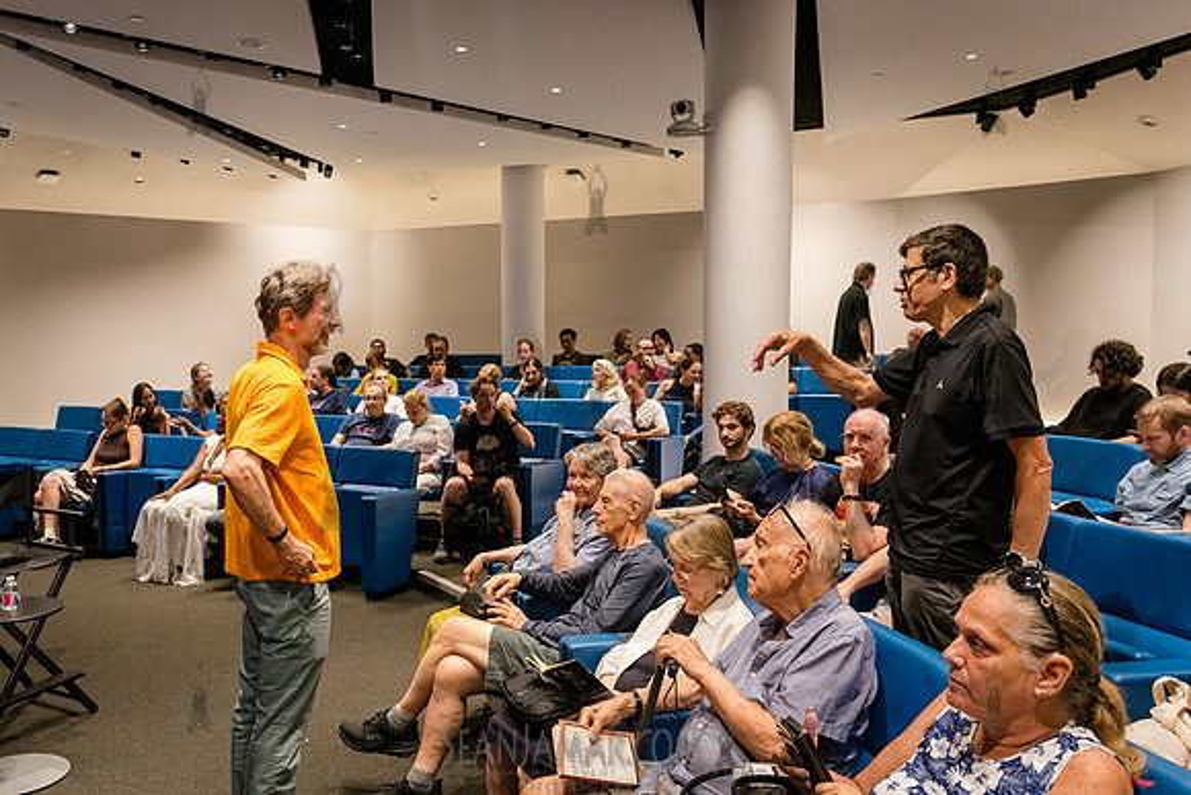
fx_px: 1055
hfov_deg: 58.7
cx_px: 524
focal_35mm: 32
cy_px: 424
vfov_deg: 41.2
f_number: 3.5
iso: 6400
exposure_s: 1/250
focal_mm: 27
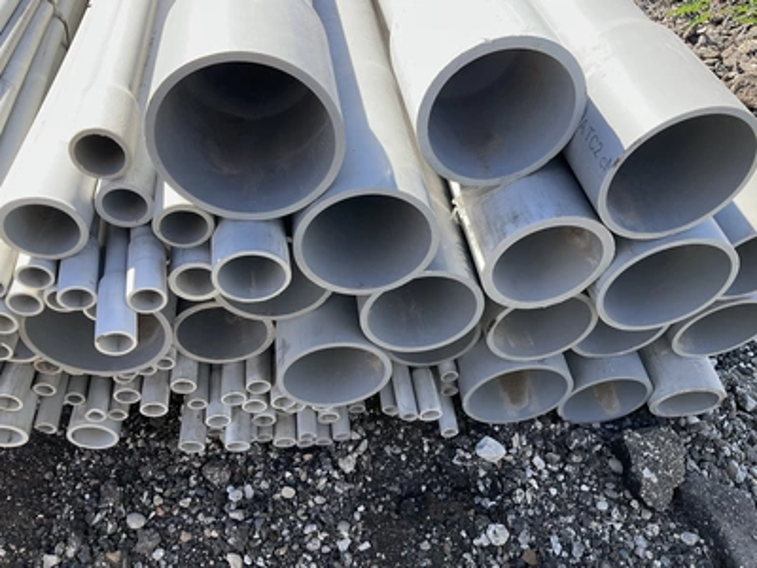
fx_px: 634
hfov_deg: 61.7
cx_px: 378
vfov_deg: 48.2
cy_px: 284
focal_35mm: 29
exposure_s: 1/322
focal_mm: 3
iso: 25
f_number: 1.8
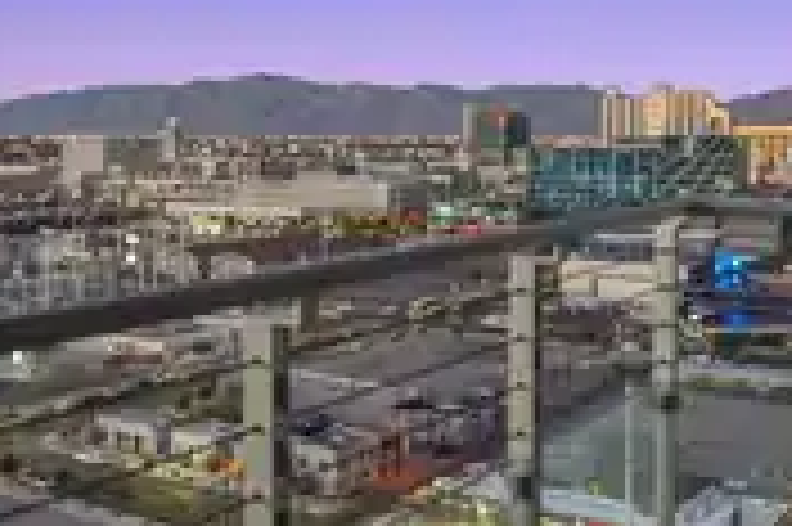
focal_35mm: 50
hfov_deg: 37.7
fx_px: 1099
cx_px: 122
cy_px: 196
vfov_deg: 26.8
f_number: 4
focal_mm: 22
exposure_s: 1/160
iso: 4000
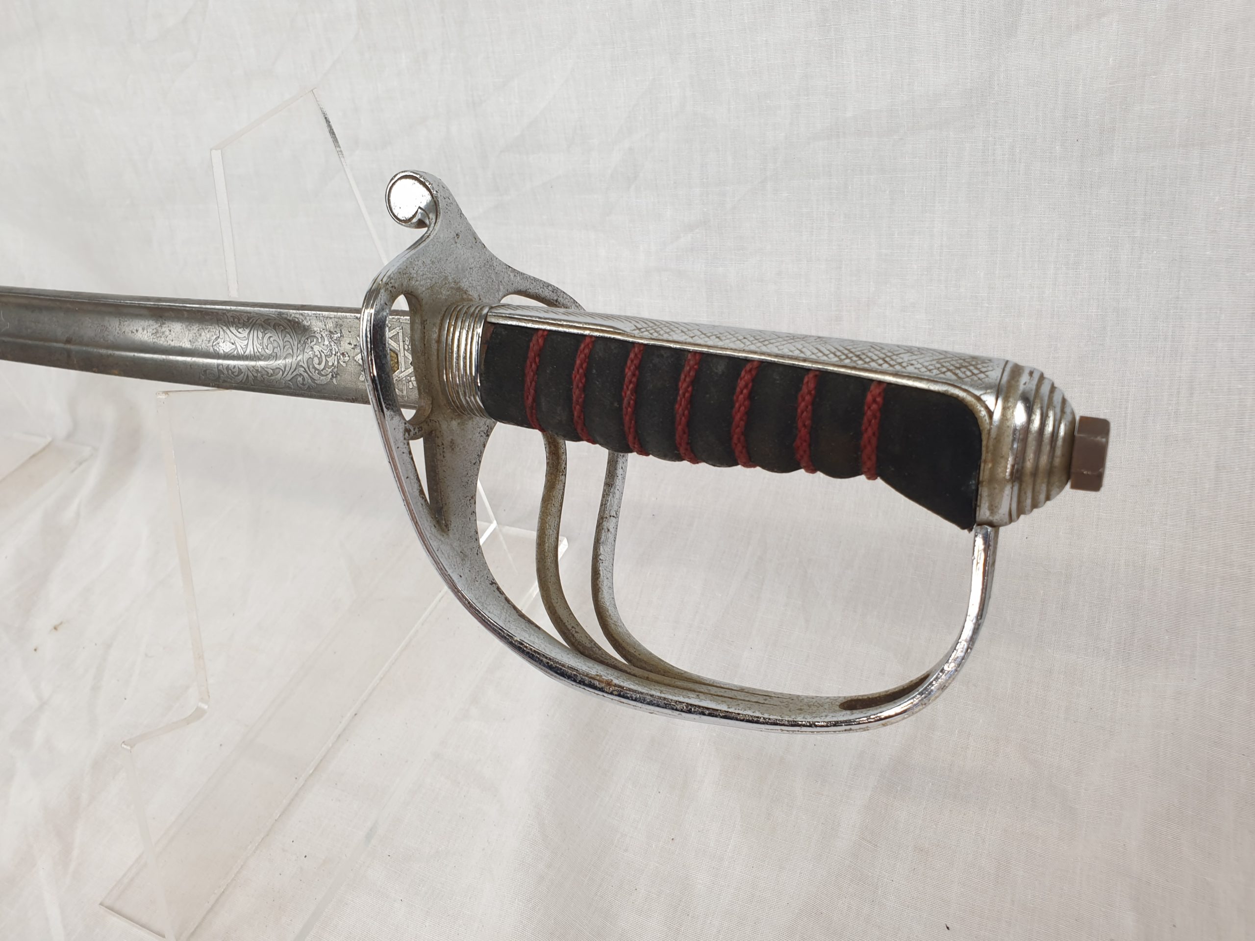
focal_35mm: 26
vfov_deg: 53.1
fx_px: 943
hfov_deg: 67.3
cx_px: 628
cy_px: 470
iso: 50
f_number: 2.4
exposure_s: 1/50
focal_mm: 4.3
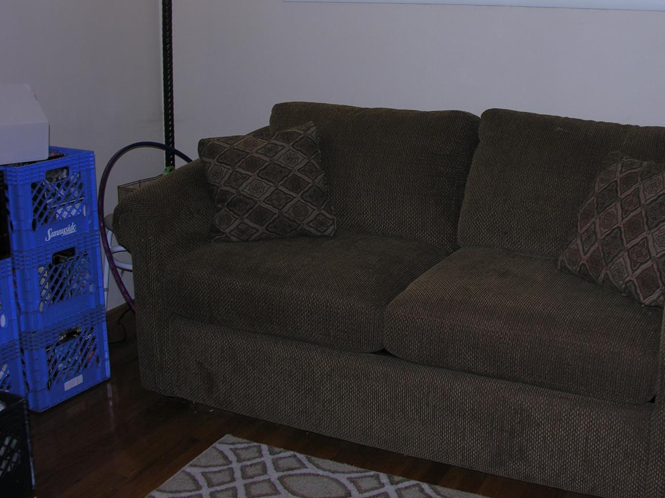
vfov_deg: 31.3
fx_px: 883
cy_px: 172
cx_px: 412
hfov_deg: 41.0
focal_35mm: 46
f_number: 2.8
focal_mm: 8.9
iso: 50
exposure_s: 1/60.1
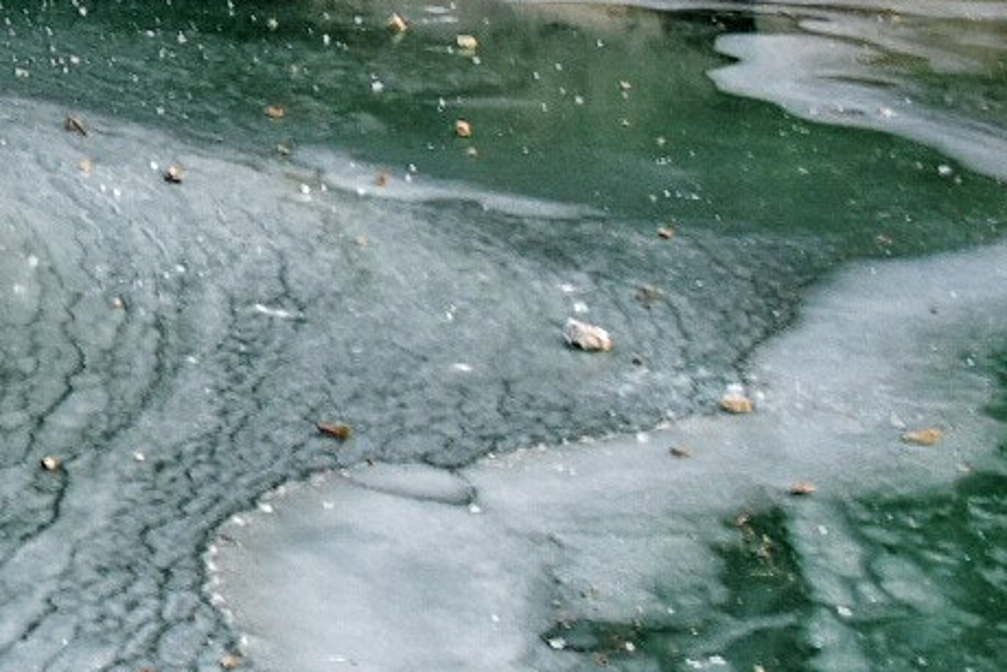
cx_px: -626
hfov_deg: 19.0
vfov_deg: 15.0
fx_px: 2511
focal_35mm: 90
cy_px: -7
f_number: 2.8
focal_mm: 17
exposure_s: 1/8
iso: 640
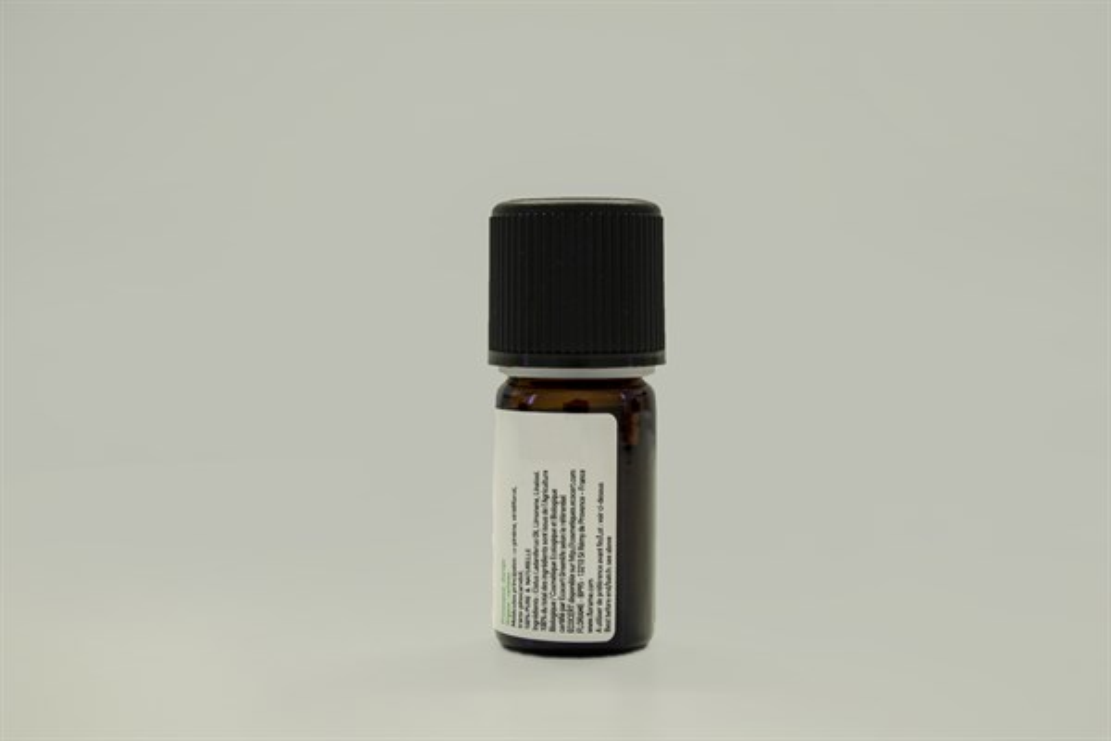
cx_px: 556
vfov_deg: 25.1
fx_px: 1666
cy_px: 370
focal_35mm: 54
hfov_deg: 36.9
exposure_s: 1/6
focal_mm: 36
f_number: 5
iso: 100
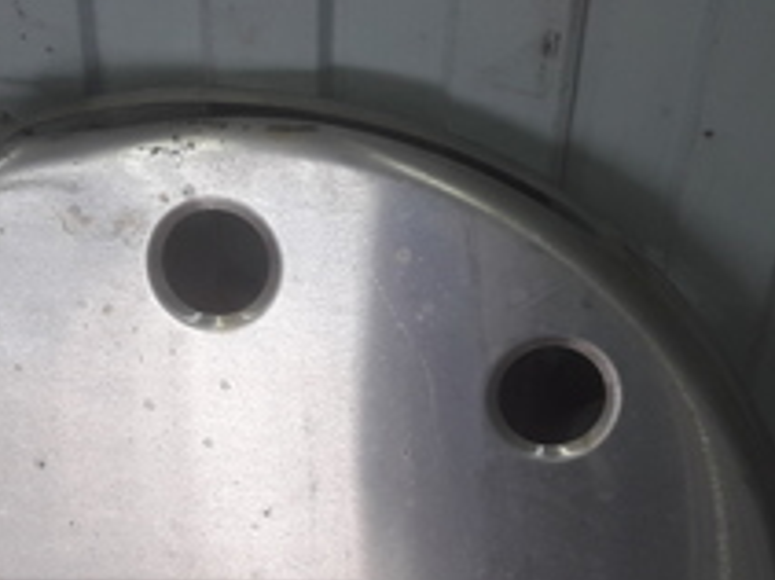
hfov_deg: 23.0
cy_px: 485
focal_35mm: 85
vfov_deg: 17.2
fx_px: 1902
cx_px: 334
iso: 40
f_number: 1.9
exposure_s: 1/100
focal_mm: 3.7
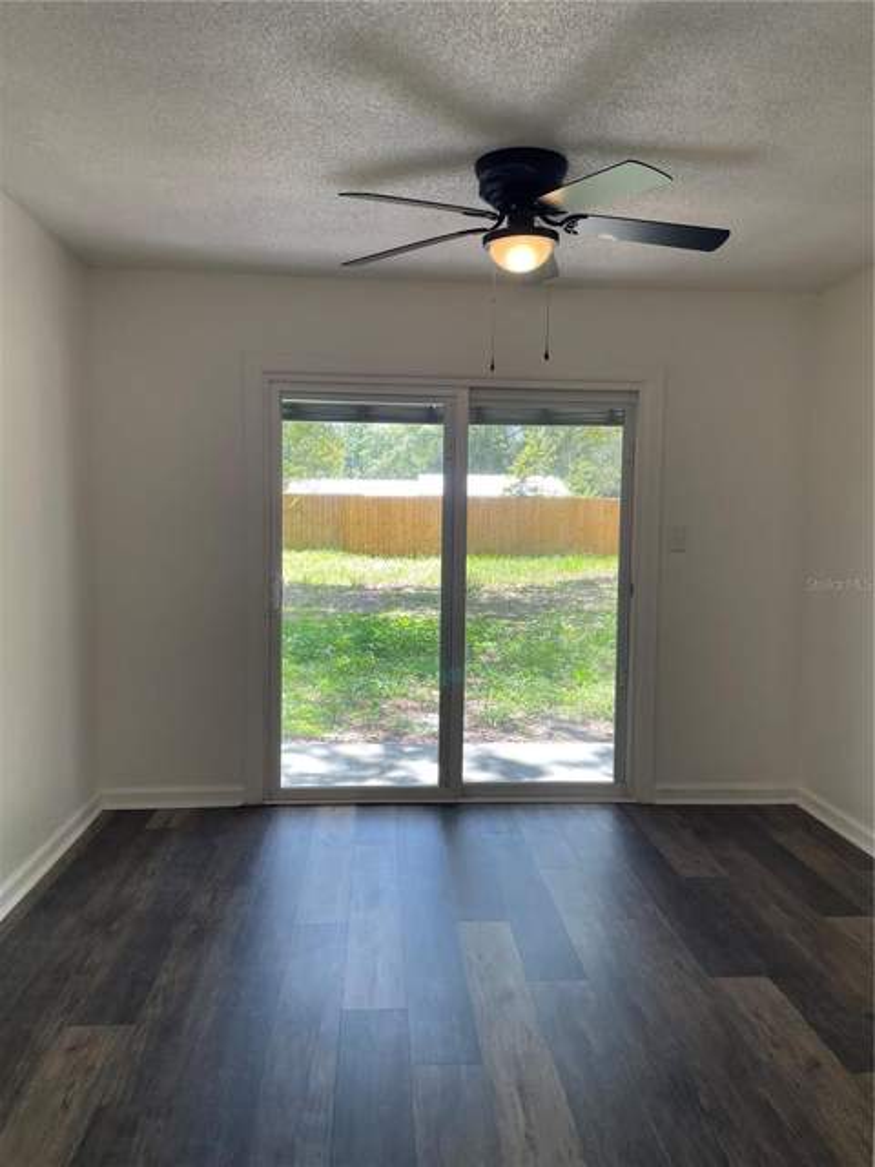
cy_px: 584
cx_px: 438
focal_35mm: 26
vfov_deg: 67.3
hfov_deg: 53.1
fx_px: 876
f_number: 1.6
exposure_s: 1/120
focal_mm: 4.2
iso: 40
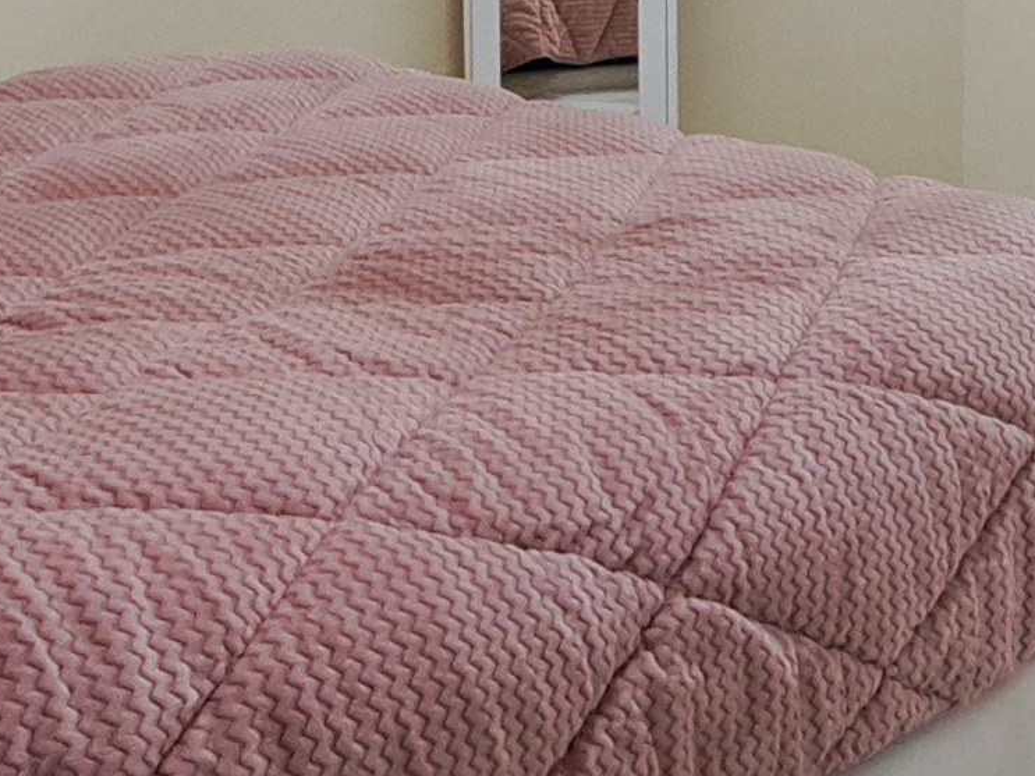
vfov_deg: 20.2
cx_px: 715
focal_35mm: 70
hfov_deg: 27.6
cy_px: -54
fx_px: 2093
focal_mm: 1.74
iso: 250
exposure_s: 1/50
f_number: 2.2
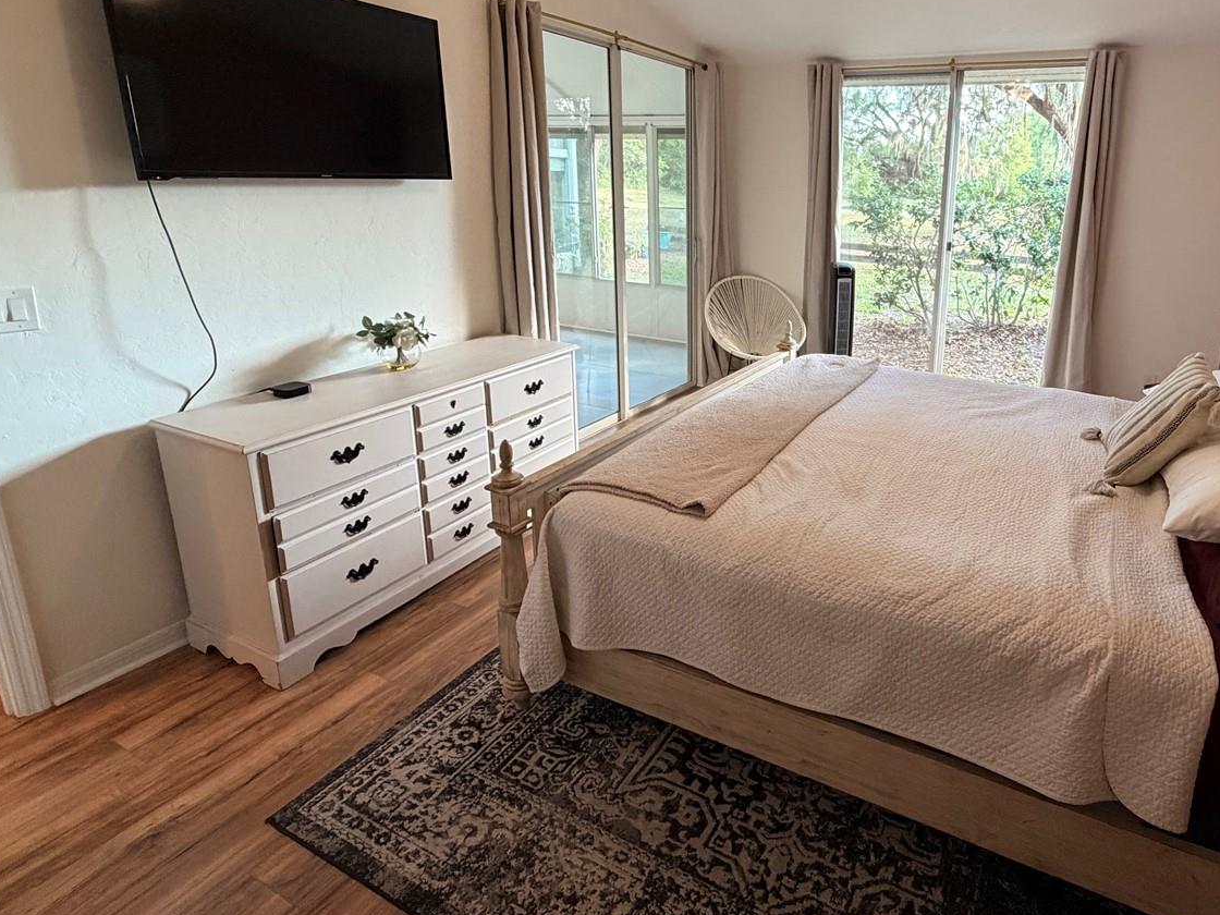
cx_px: 786
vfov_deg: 65.0
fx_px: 705
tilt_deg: -13.1
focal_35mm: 20
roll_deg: -1.6
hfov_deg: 79.7
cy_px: 342
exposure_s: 1/60
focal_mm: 2.22
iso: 320
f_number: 2.2
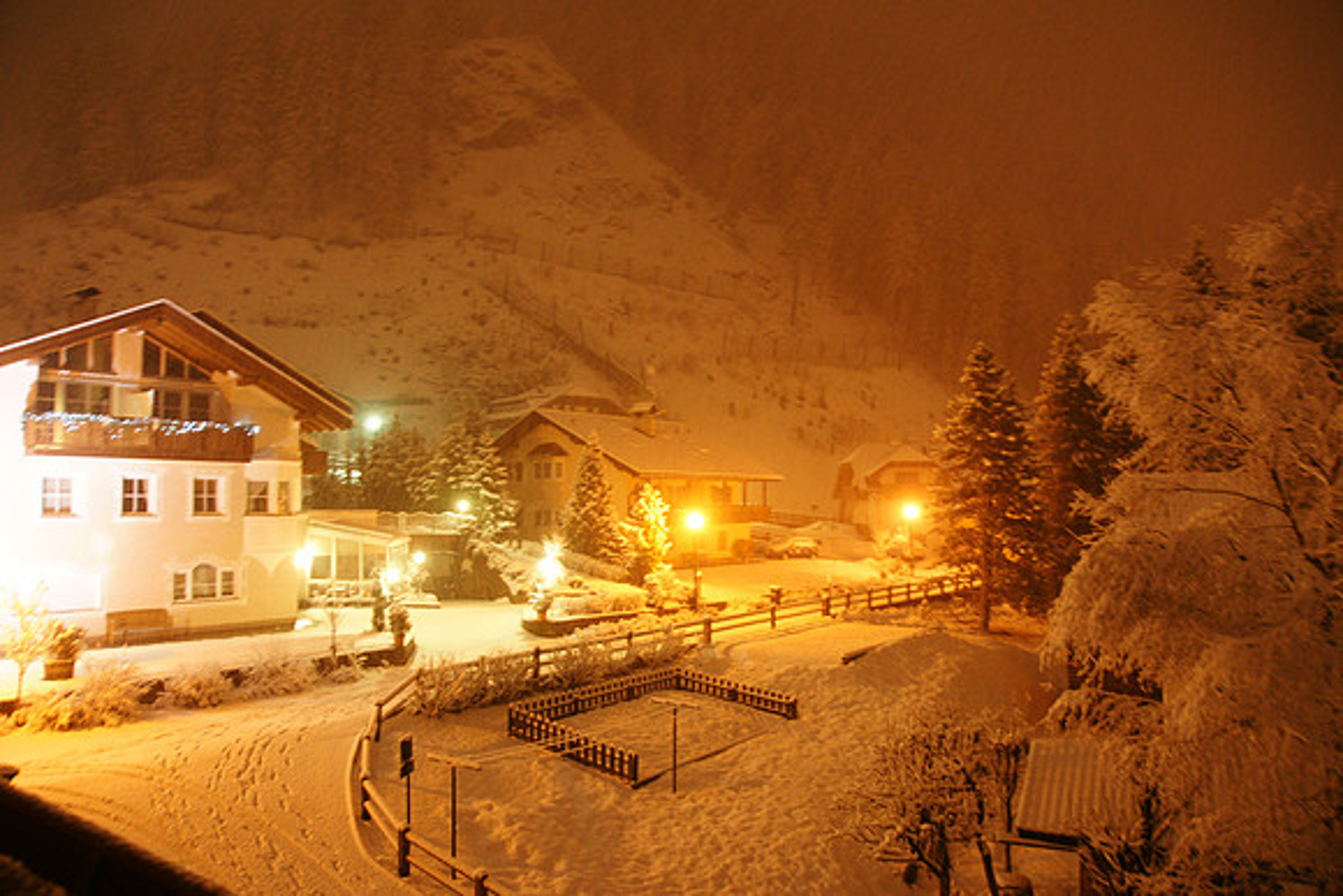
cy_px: 448
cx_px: 672
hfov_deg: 73.7
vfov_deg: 53.2
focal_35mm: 24
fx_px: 896
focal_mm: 16
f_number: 3.5
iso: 800
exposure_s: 1/1.25
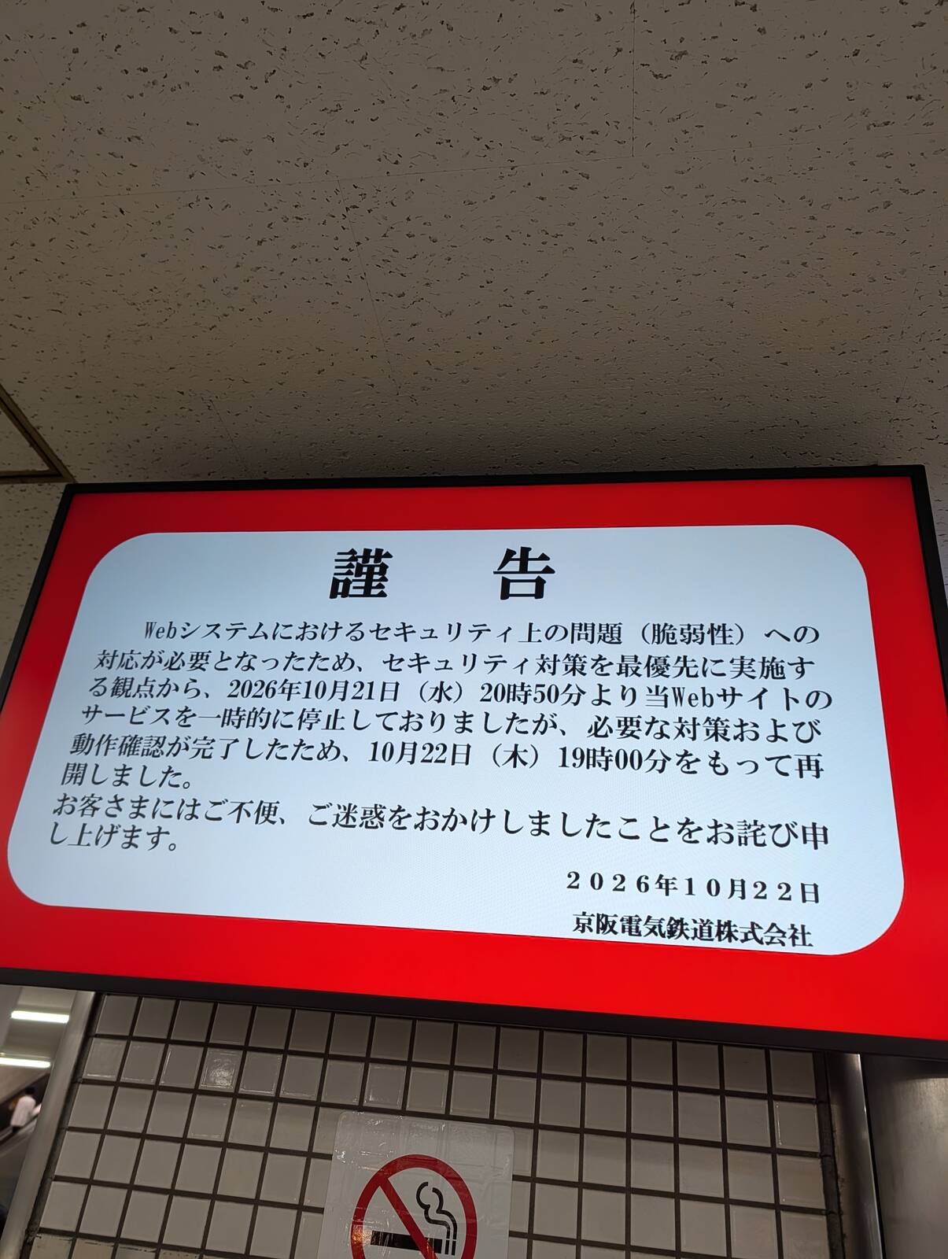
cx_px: 474
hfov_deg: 56.9
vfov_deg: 71.5
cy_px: 630
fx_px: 874
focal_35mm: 24
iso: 233
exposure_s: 1/241
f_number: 1.68
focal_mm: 6.9
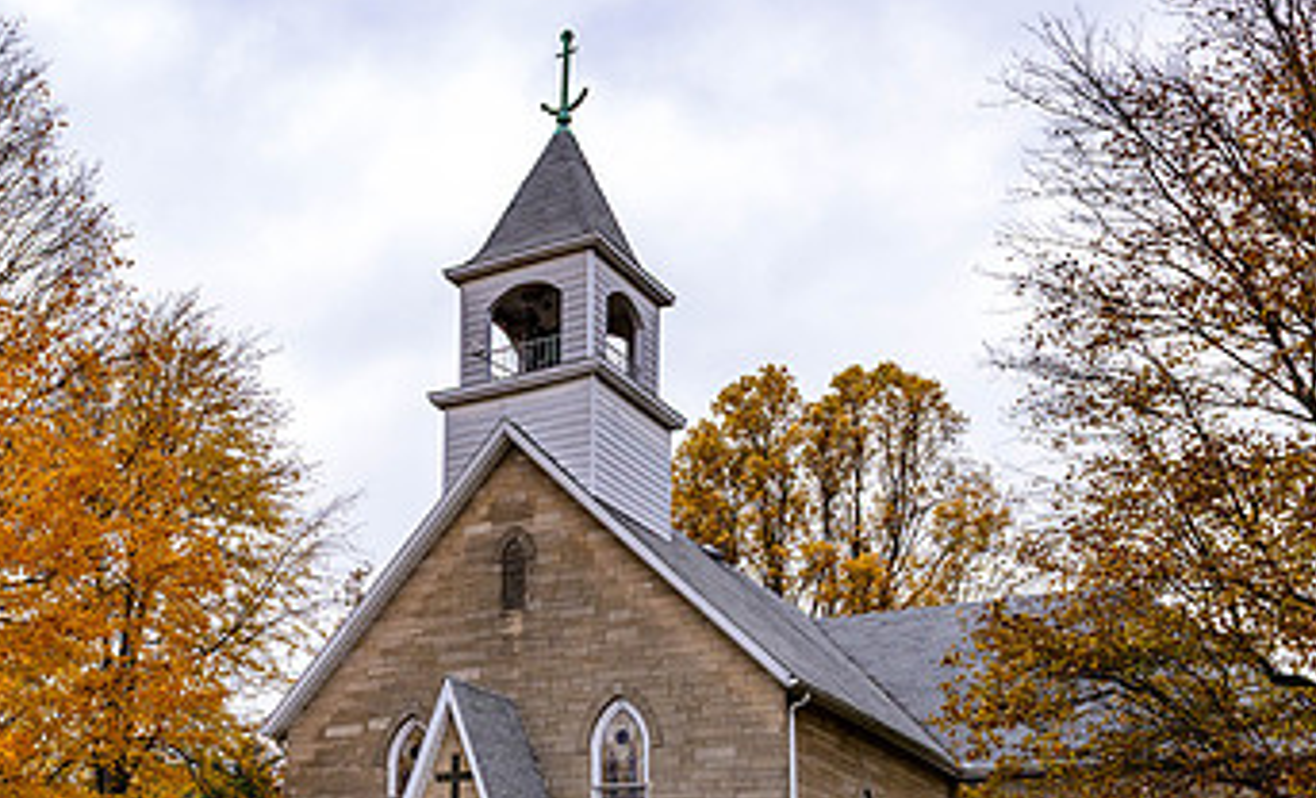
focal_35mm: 45
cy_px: 639
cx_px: 376
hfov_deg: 43.6
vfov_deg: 27.4
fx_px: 1601
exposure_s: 1/100
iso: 800
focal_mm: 24
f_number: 6.3
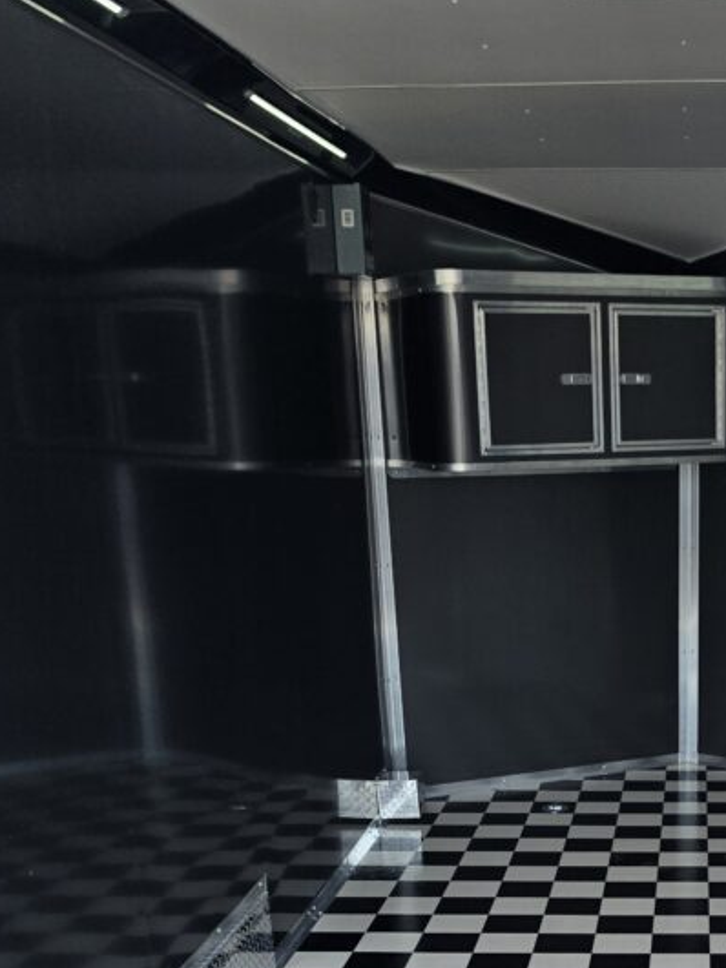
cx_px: 684
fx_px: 1455
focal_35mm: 52
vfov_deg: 34.3
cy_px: 911
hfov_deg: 26.8
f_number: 1.4
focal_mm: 6.5
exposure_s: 1/4887
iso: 64
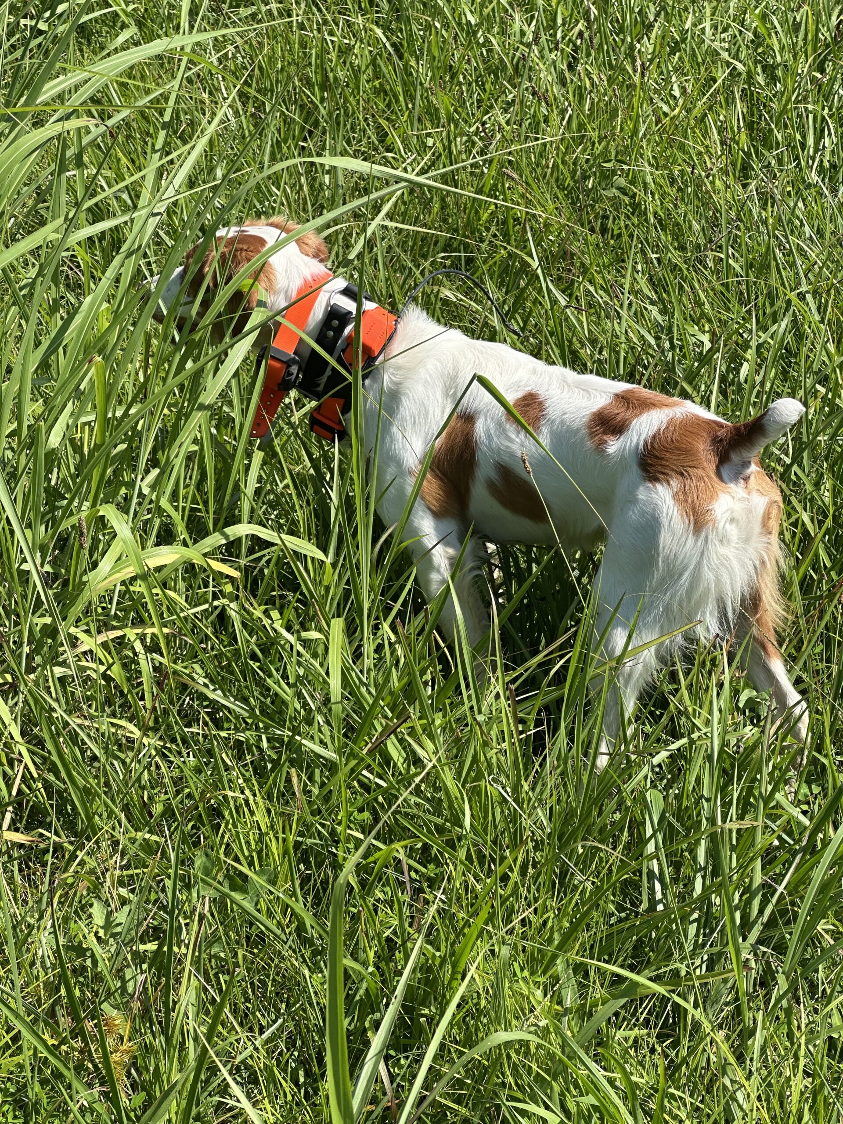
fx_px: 2500
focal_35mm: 77
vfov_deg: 25.3
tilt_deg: -21.4
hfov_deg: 19.1
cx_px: 422
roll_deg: -0.9
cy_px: 562
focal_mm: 9
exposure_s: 1/469
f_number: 2.8
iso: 32
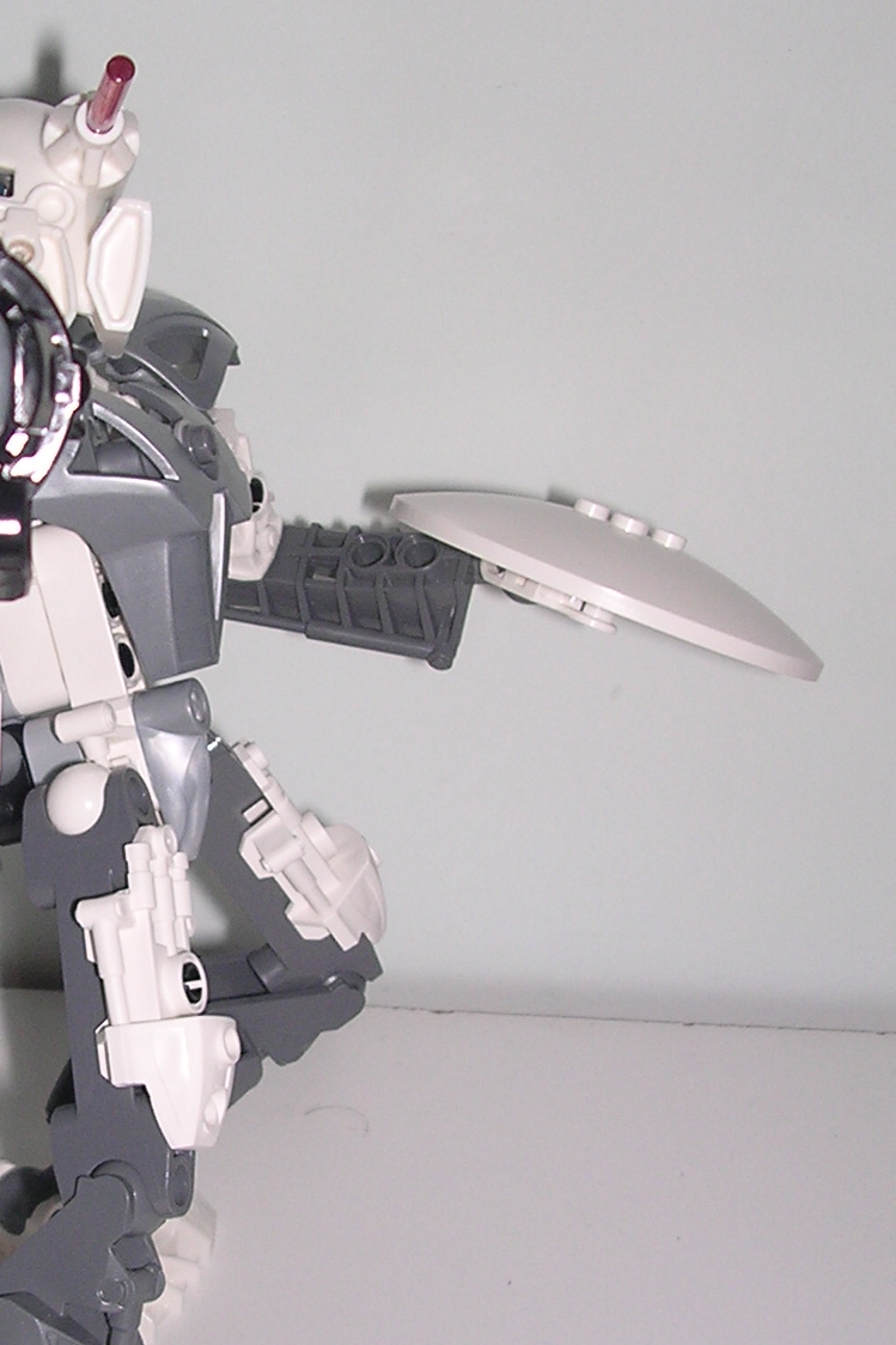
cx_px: 13
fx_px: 2689
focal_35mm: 72
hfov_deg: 18.5
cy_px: 823
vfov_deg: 28.0
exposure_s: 1/60.1
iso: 100
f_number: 2.8
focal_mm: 5.8
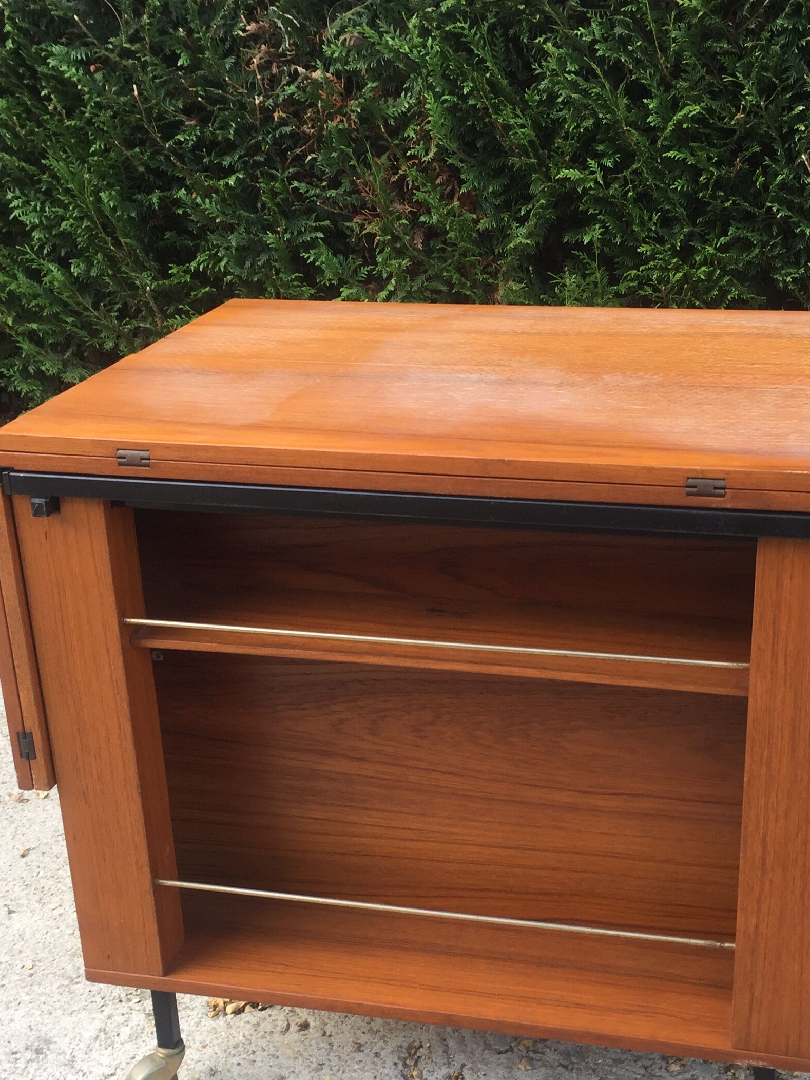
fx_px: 1404
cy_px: 573
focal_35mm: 45
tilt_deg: -23.3
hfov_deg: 32.1
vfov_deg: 42.1
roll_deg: +3.8
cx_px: 486
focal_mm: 4.15
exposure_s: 1/50
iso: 40
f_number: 2.2
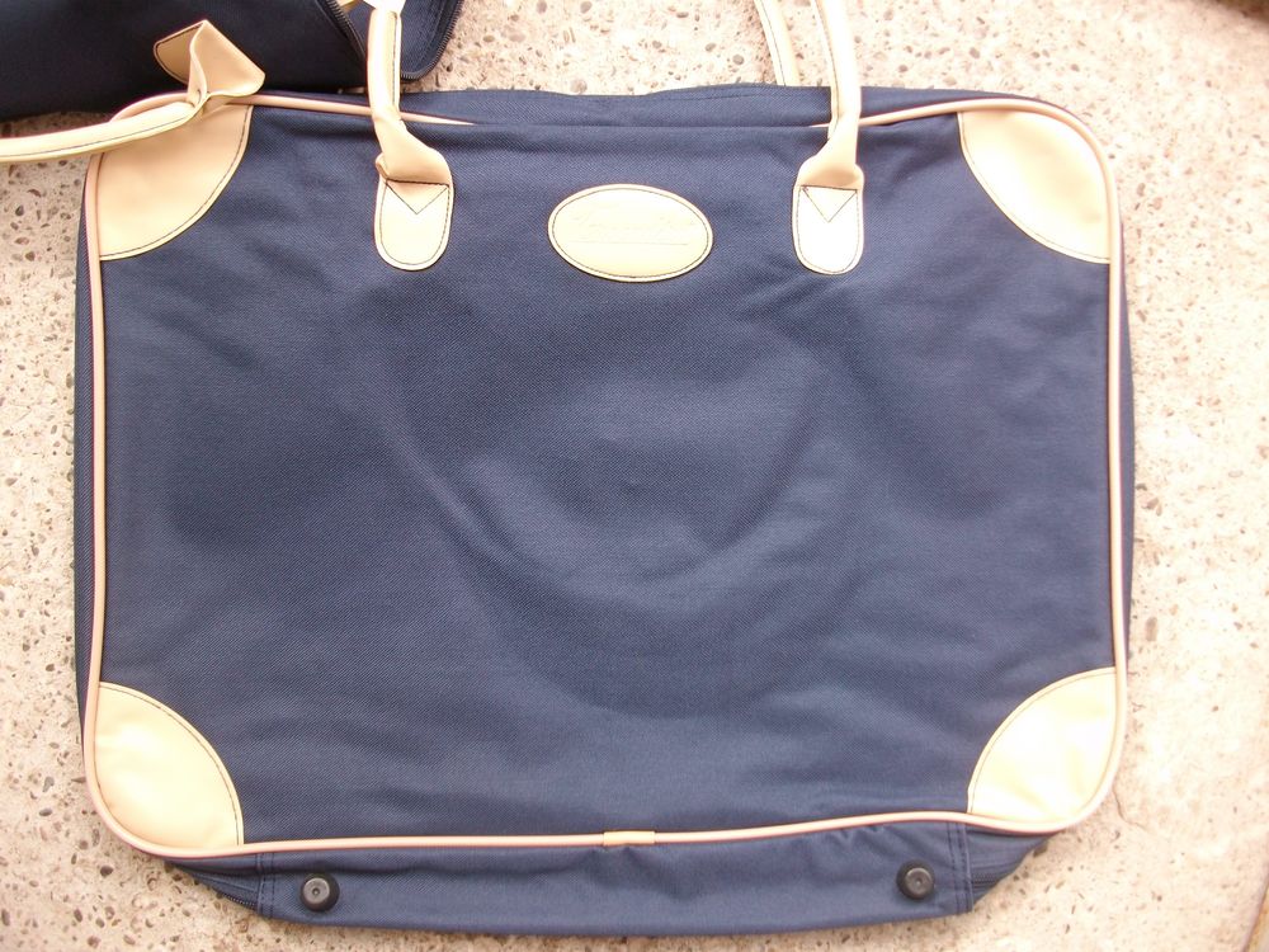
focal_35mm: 32
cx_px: 634
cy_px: 476
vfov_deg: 44.2
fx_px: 1173
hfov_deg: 56.8
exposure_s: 1/45.6
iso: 80
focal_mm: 5.7
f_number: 2.9
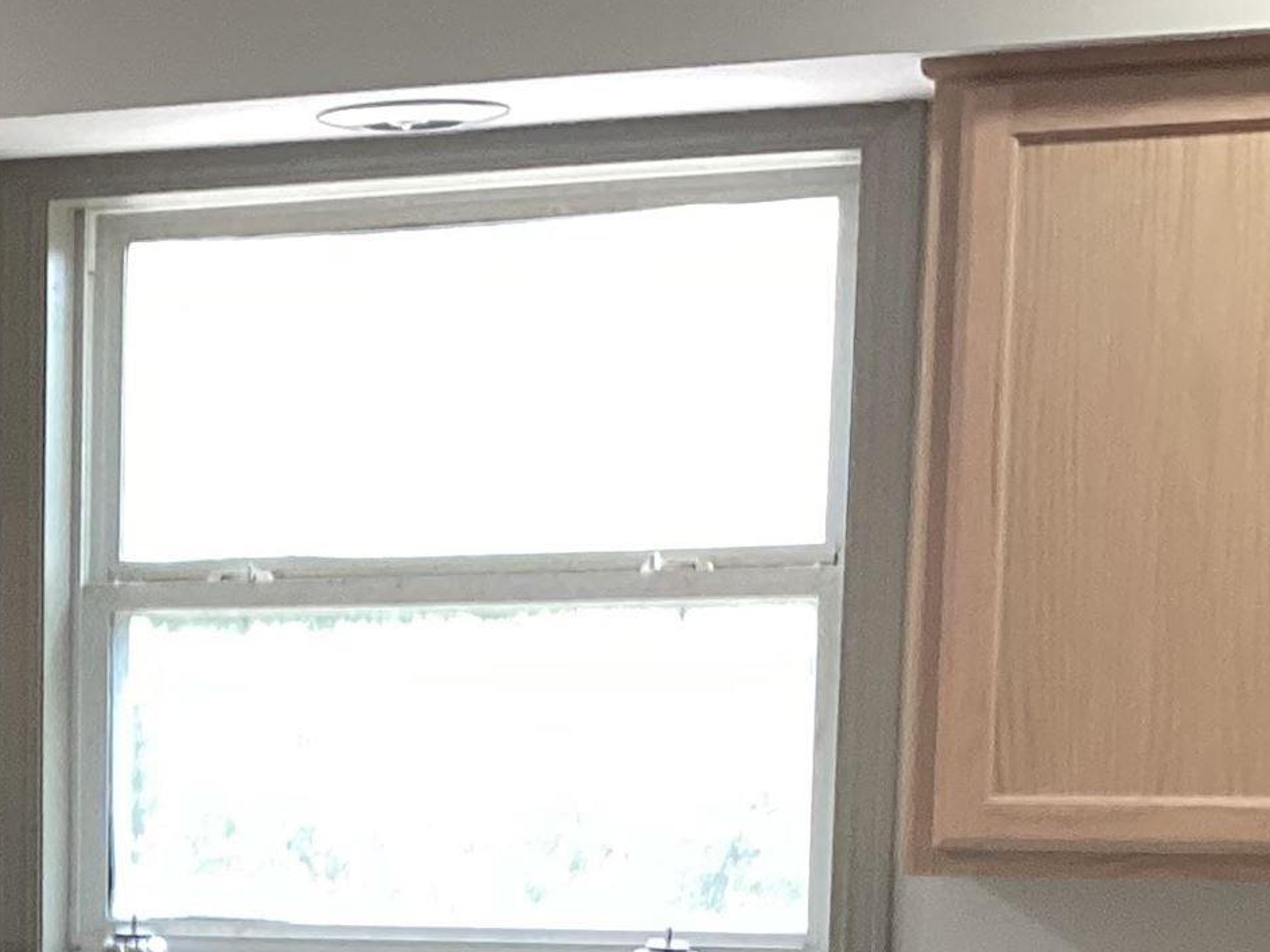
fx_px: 3705
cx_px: -360
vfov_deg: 14.2
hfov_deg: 18.2
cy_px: 1124
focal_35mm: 101
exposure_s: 1/60
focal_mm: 3.3
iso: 160
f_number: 2.4
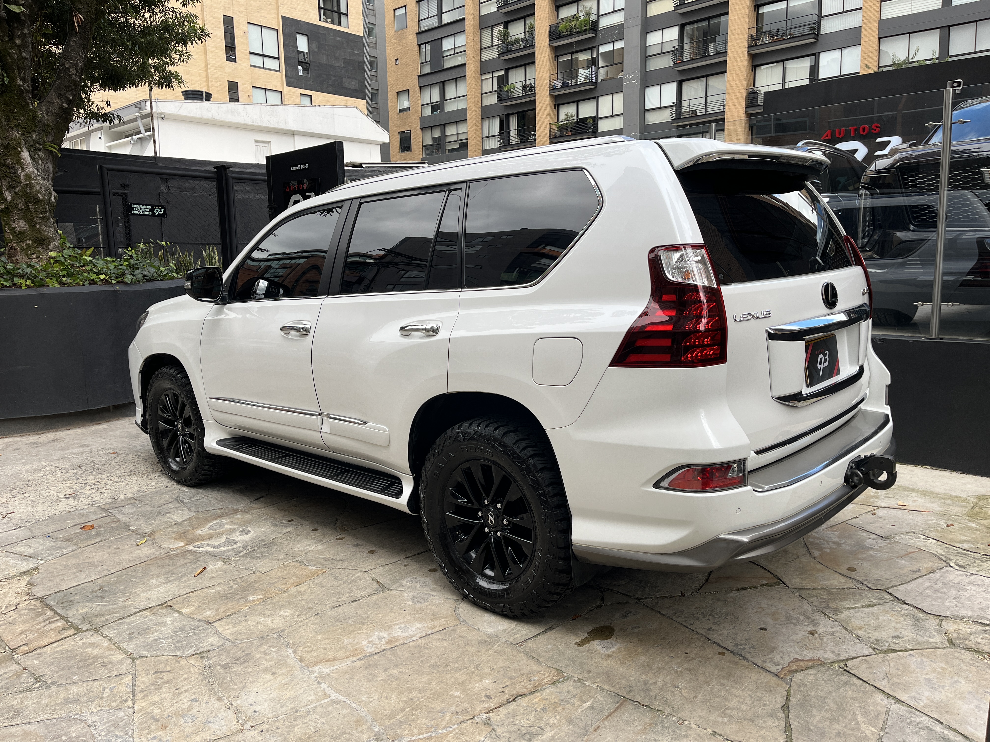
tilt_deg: -8.7
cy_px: 371
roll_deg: +1.0
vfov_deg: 53.1
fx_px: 744
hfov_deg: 67.3
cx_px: 495
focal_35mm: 26
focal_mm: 5.1
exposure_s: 1/625
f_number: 1.6
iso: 50
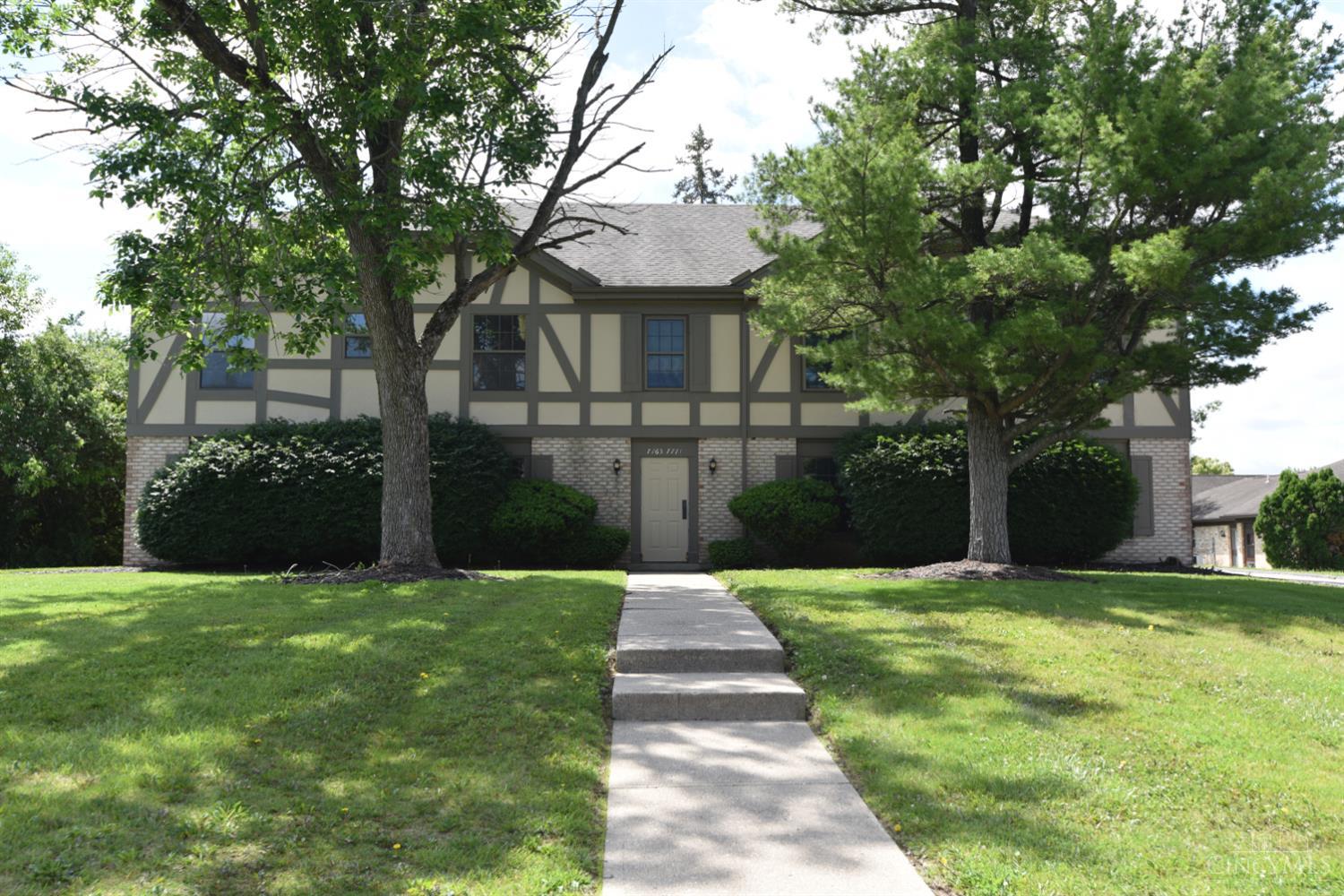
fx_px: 1195
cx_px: 672
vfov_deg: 41.1
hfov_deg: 58.7
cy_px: 448
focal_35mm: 32
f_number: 7.1
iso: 100
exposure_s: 1/200
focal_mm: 32
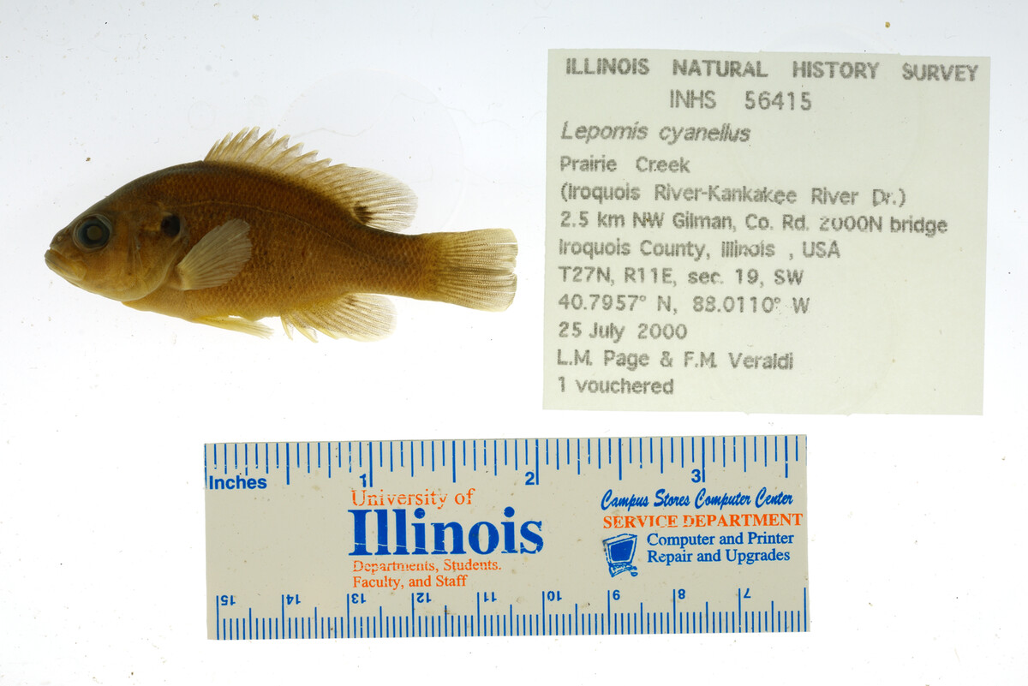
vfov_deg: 22.6
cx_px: 514
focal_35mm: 60
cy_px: 343
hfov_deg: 33.4
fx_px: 1714
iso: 100
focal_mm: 60
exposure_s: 1/160
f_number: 10
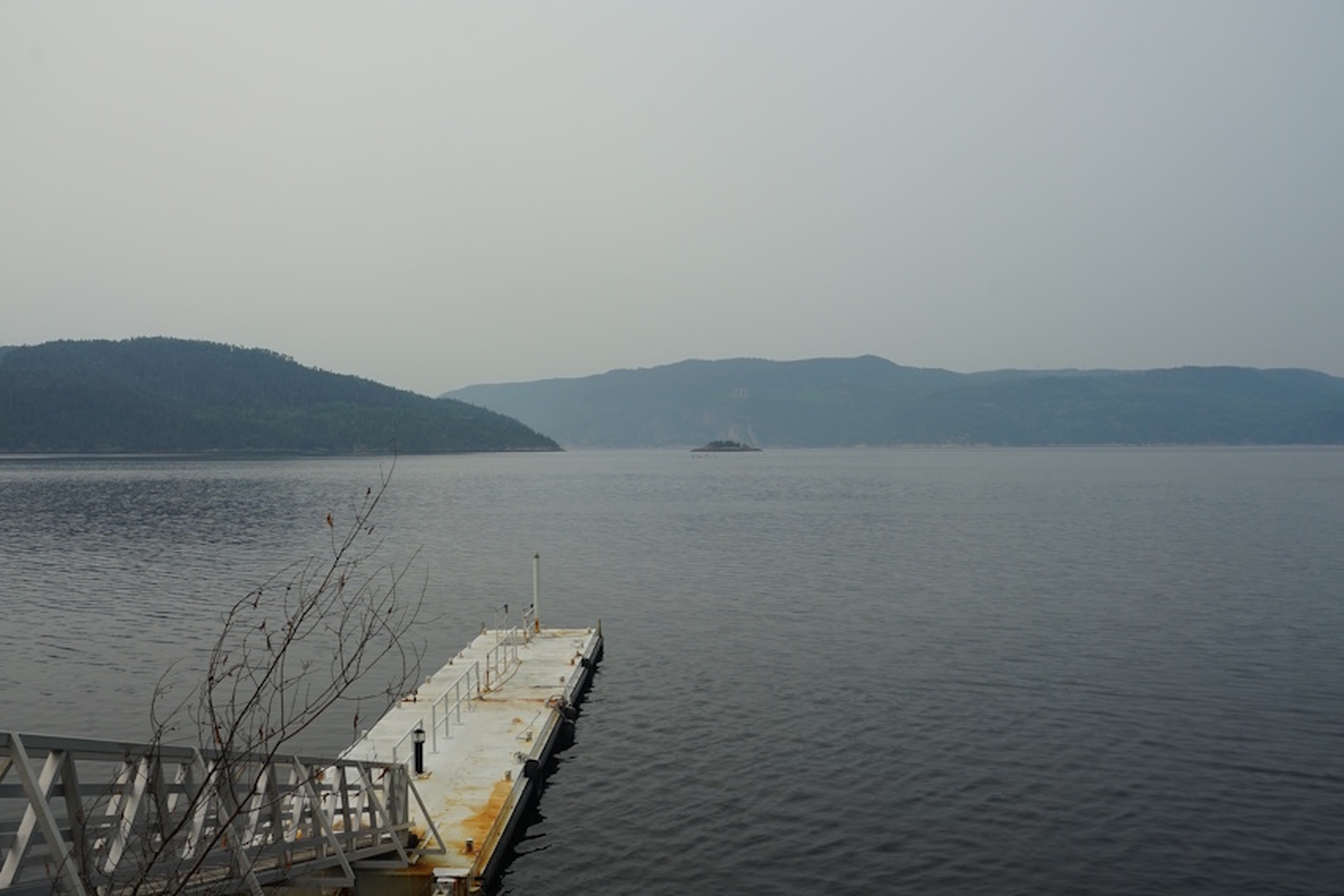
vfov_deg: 38.9
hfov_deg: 55.8
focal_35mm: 34
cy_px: 448
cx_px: 672
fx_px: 1269
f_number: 11
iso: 100
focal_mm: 23
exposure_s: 1/125
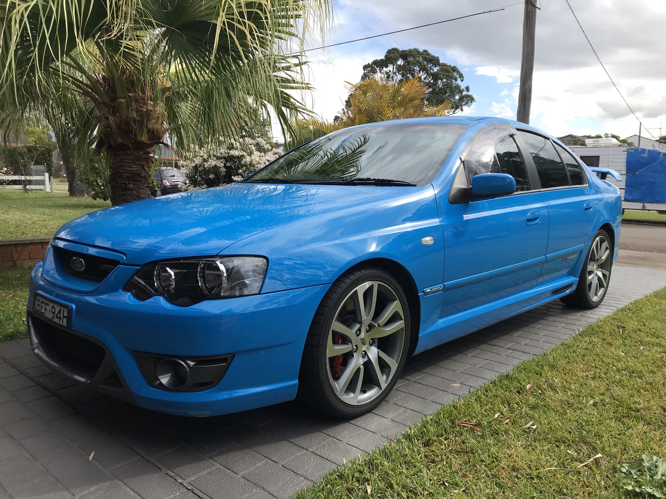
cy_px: 250
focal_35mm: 28
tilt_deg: -6.4
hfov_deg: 63.4
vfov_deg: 49.7
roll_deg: -0.4
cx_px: 333
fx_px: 539
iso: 20
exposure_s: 1/1182
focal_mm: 3.99
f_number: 1.8
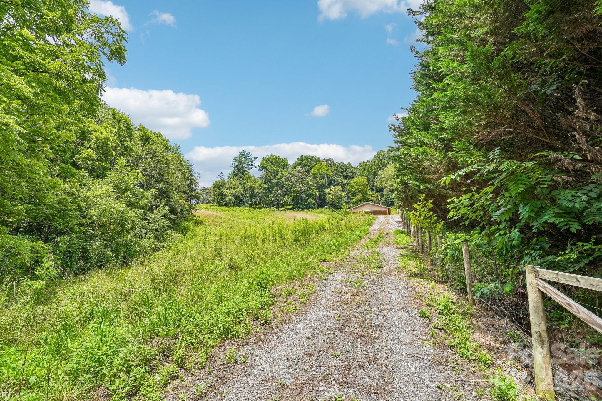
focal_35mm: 15
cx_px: 301
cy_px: 200
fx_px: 251
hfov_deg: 100.4
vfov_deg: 77.3
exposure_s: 1/200
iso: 100
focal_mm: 10
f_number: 8
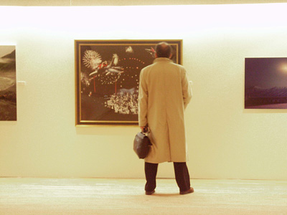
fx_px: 912
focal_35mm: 110
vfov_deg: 13.5
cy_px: 108
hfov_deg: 17.9
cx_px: 144
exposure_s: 1/25
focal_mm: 28.4
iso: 800
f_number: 3.2
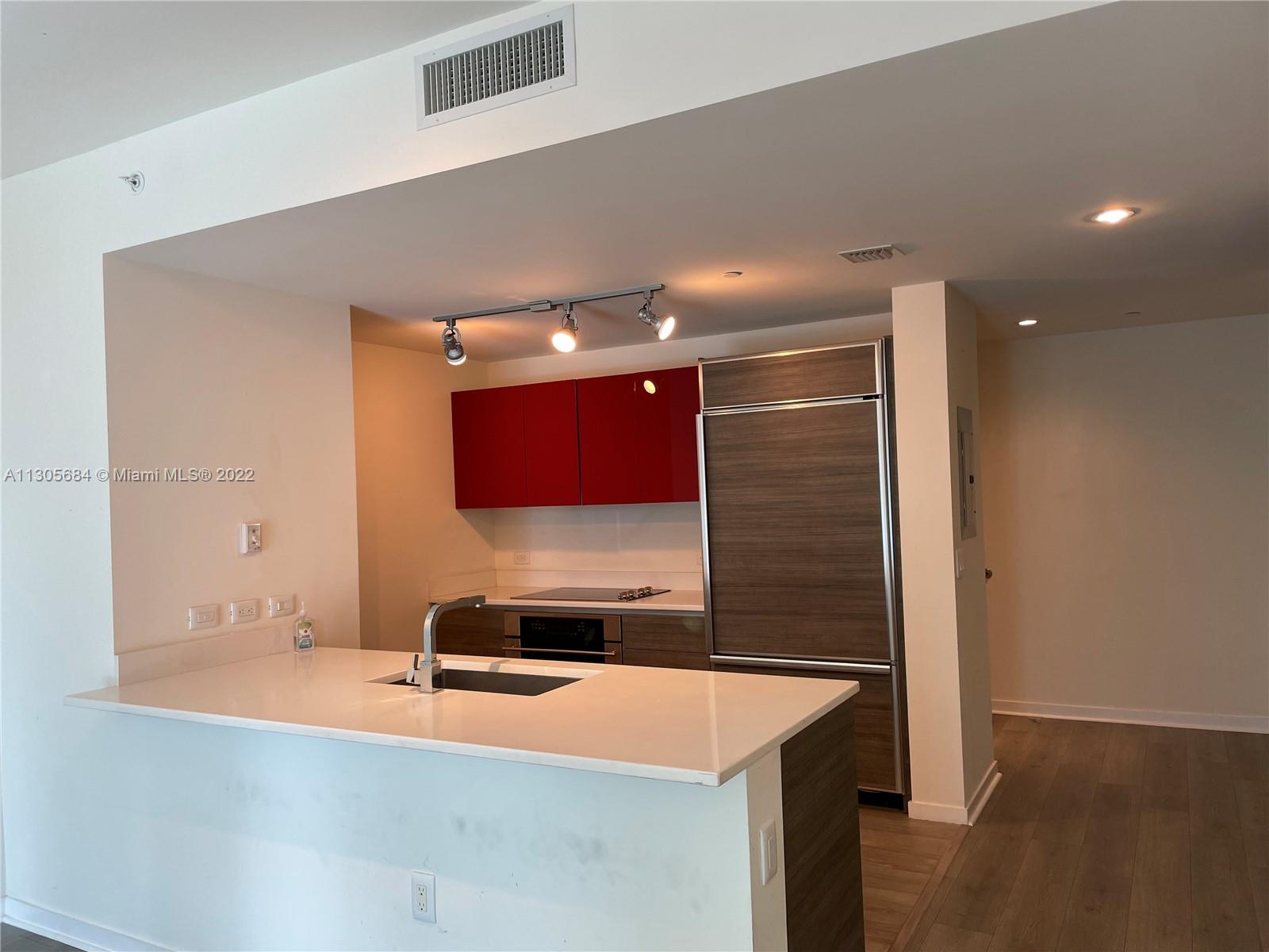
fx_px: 953
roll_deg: +2.7
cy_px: 476
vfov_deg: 53.1
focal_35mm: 26
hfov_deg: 67.3
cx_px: 634
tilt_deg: +0.4
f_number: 1.6
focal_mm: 4.2
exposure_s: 1/120
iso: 80
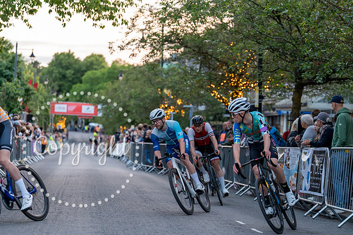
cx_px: 176
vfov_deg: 13.6
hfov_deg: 20.2
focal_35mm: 101
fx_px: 991
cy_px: 118
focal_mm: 101
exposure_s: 1/1000
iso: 3200
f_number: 2.8
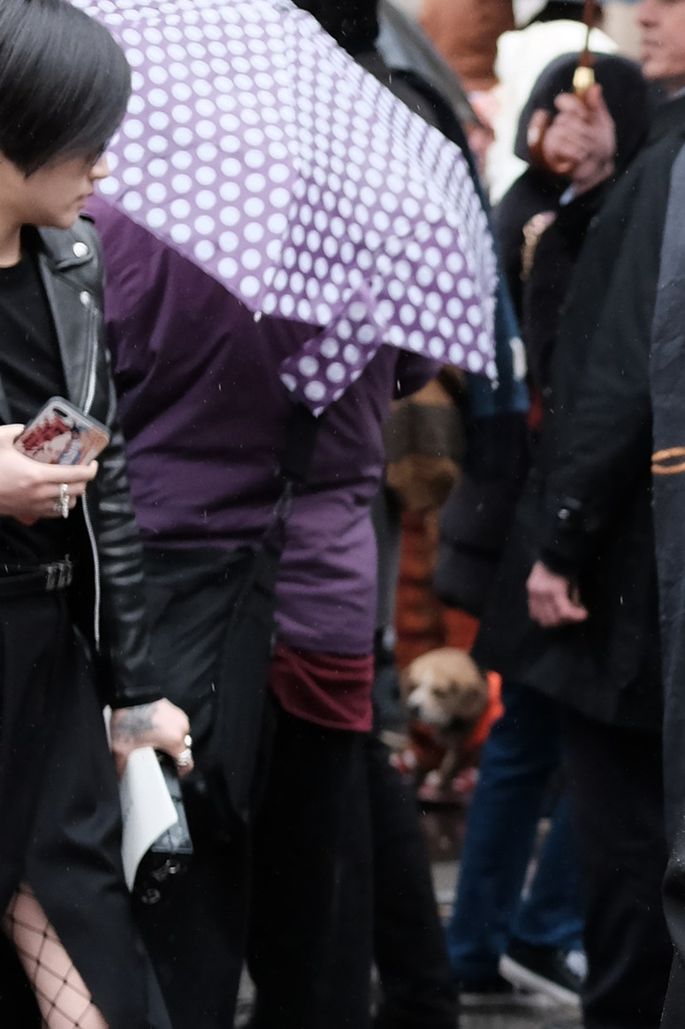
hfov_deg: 7.7
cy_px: 888
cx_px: 1112
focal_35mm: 175
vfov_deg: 11.7
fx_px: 4996
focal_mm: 35
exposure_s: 1/1250
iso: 800
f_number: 2
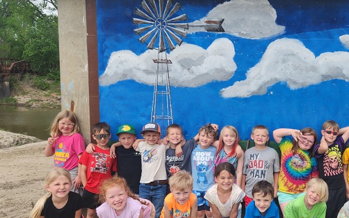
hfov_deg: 43.3
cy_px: 119
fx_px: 419
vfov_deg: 29.2
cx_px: 276
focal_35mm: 44
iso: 20
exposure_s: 1/1096
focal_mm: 5.4
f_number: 1.8
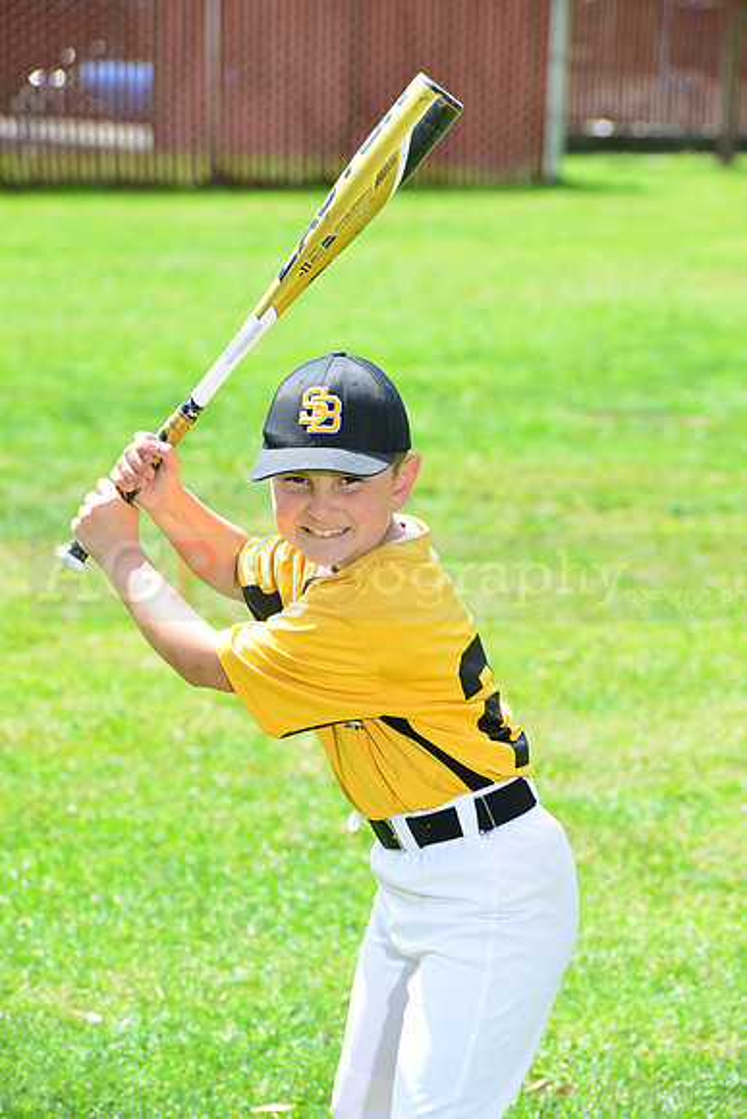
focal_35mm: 145
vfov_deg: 14.2
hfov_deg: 9.5
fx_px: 4510
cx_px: 374
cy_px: 560
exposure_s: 1/200
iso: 200
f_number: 8
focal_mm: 145
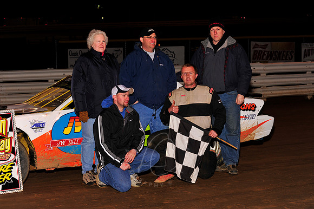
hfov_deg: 25.4
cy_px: 104
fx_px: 697
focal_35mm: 80
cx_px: 157
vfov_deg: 17.0
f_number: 6.3
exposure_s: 1/250
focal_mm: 80
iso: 500
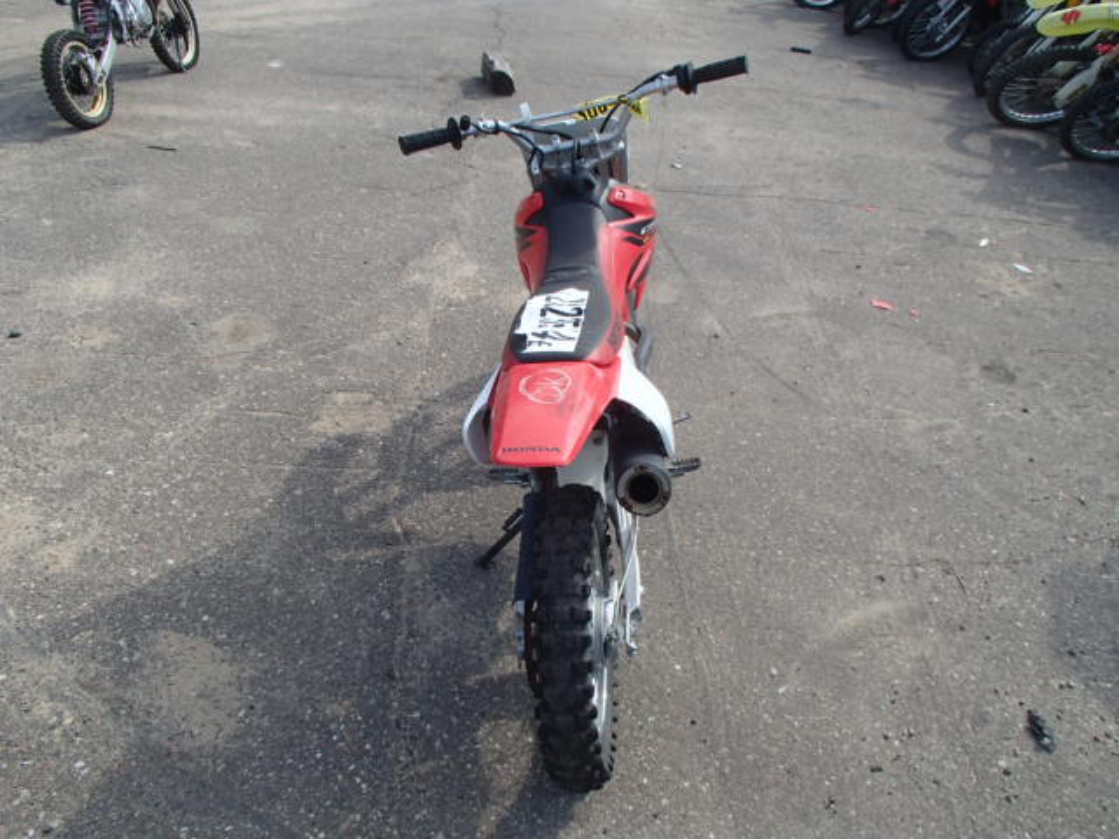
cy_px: 420
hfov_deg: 63.4
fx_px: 905
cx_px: 560
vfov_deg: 49.7
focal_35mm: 28
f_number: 3.9
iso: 100
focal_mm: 5
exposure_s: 1/400
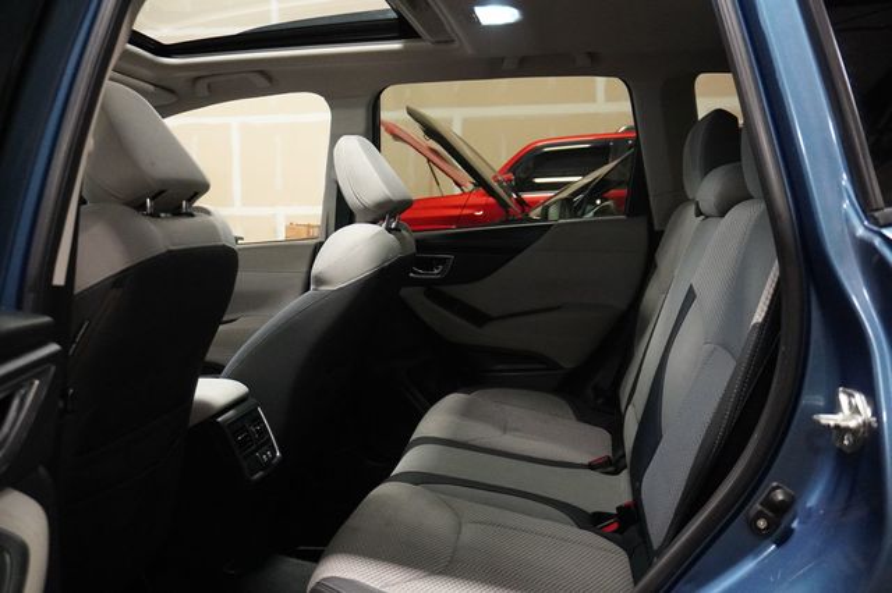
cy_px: 296
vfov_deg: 41.7
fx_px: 780
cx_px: 446
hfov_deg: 59.5
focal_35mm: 32
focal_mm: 21
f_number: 4
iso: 6400
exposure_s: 1/125
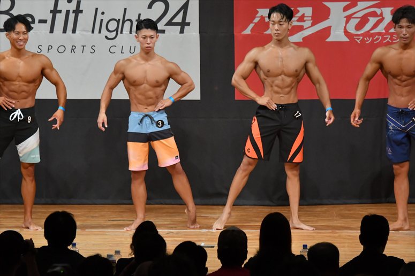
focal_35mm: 255
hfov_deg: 8.1
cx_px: 208
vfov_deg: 5.4
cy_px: 138
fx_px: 2938
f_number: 5.6
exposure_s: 1/400
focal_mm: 170
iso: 6400
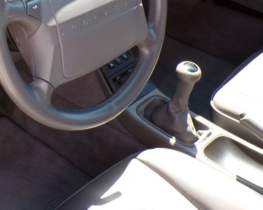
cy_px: 15
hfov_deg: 25.5
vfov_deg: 20.5
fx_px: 568
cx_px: 43
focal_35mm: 73
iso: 100
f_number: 3.3
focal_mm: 6.6
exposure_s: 1/120
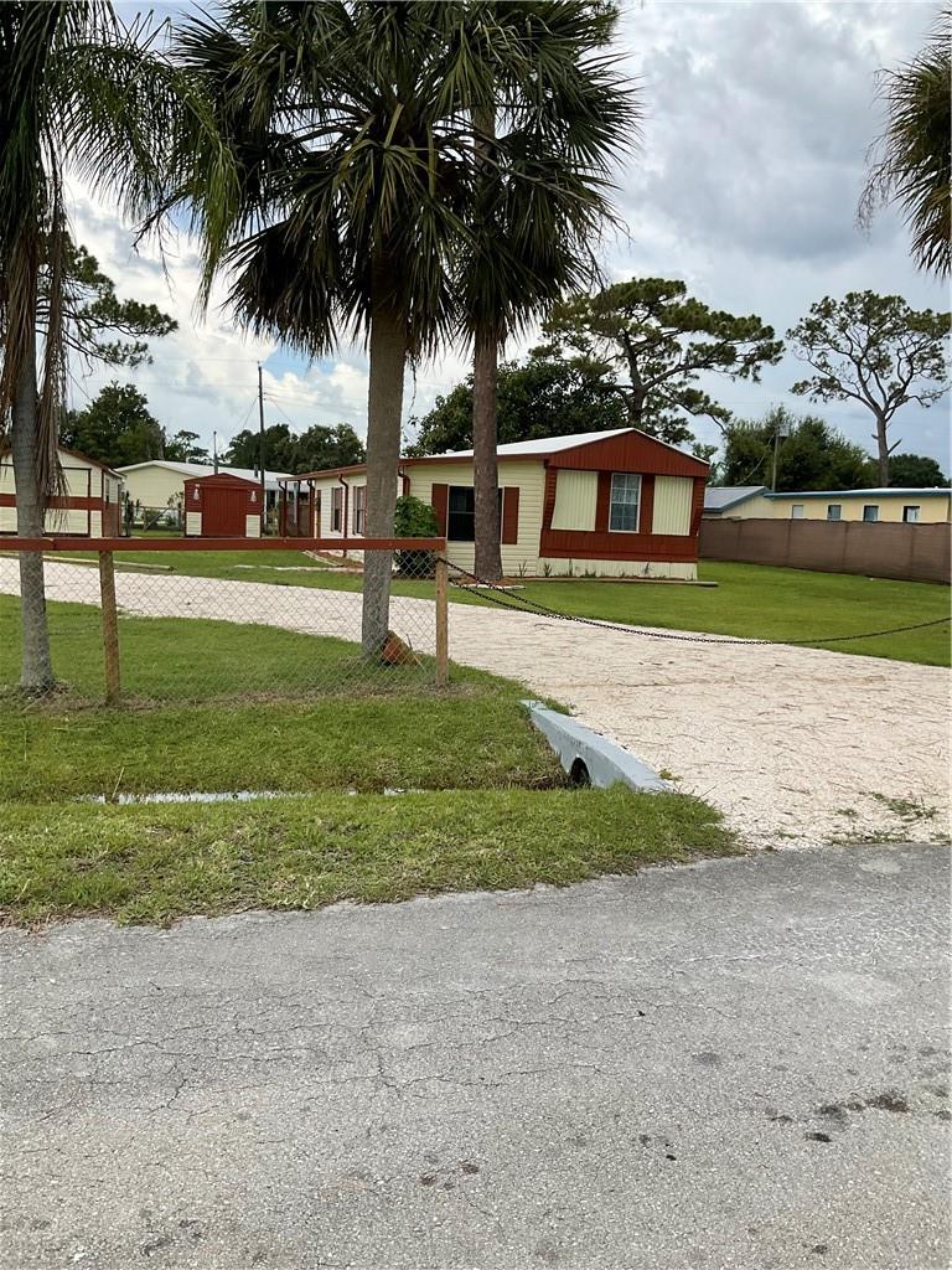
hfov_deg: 48.2
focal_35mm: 29
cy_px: 635
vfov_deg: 61.7
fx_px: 1063
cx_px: 476
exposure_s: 1/1311
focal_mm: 3
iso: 16
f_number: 1.8
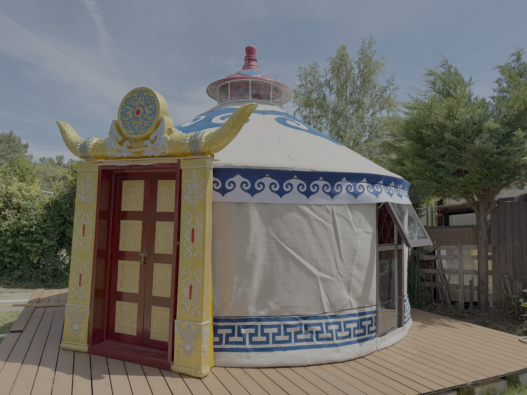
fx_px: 365
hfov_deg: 71.6
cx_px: 264
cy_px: 198
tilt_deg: +4.1
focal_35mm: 24
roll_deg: -1.0
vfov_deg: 56.8
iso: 80
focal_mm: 6.76
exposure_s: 1/3759
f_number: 1.78
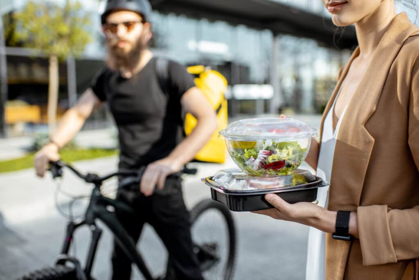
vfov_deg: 37.9
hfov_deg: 54.4
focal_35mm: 35
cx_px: 210
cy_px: 140
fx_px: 408
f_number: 2.2
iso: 160
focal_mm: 35
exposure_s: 1/1000
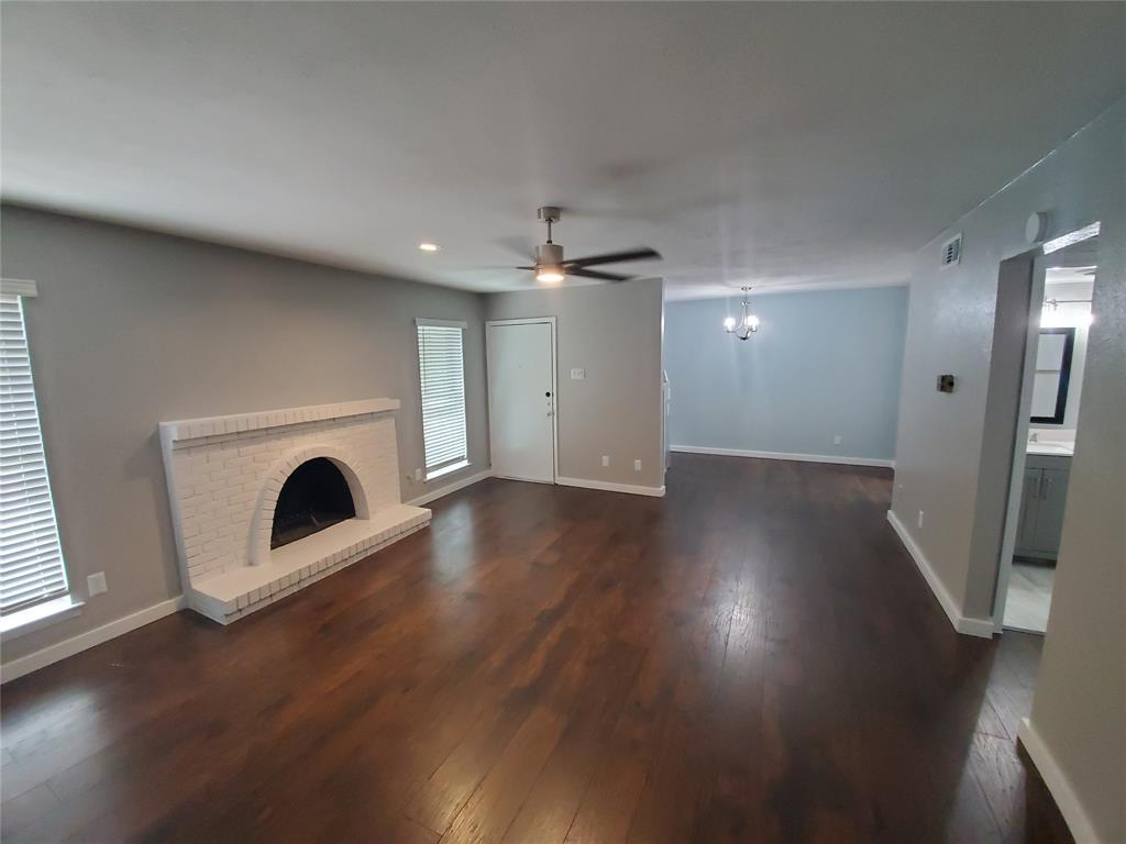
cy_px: 422
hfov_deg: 106.2
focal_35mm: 13
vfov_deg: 89.9
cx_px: 563
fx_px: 423
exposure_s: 1/59
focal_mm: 1.8
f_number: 2.2
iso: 500
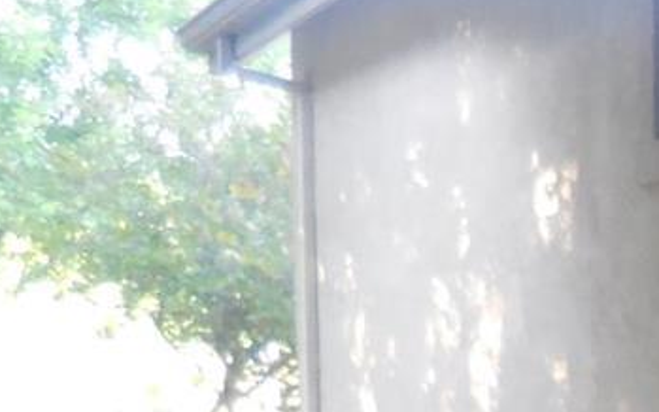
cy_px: 660
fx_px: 2047
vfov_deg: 11.0
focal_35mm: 114
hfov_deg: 16.7
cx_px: 980
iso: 400
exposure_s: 1/30
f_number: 3.3
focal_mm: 4.5
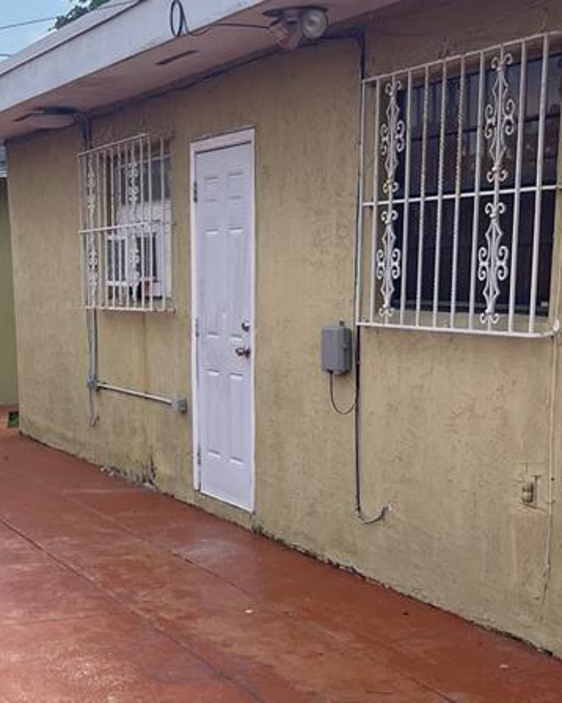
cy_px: 590
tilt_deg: -12.5
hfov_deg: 22.1
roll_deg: +2.2
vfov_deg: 27.2
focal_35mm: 68
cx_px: 102
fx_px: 1415
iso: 32
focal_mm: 4.2
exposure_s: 1/2092
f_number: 1.6
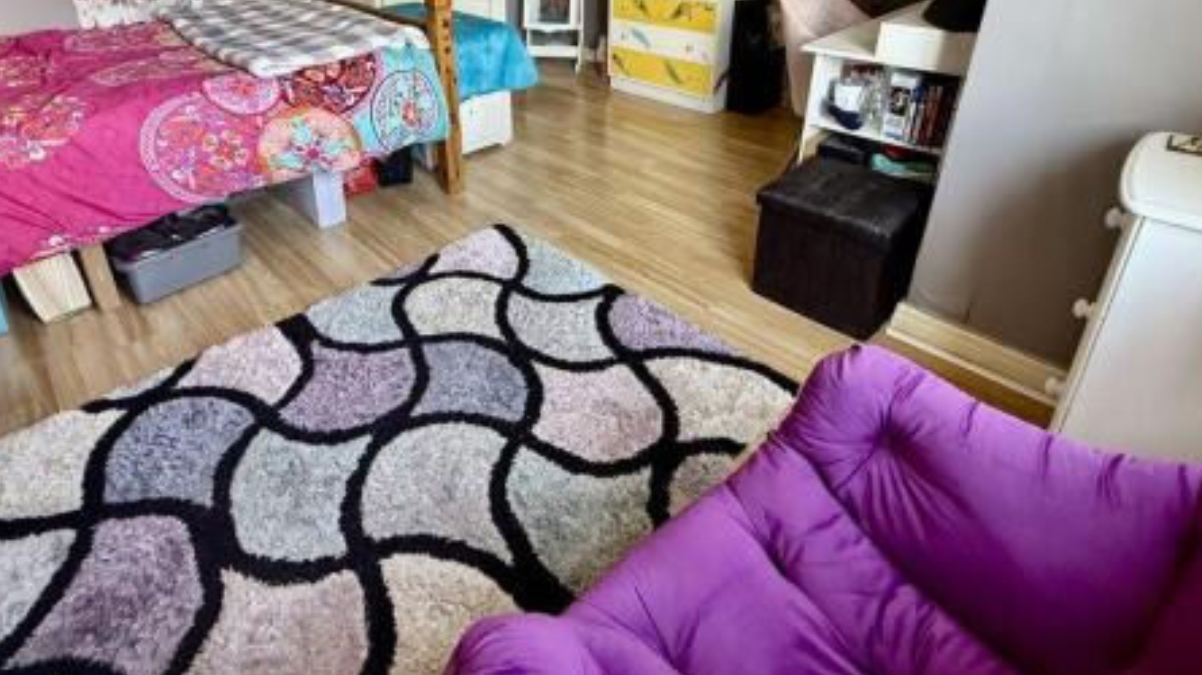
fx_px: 637
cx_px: 536
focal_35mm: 20
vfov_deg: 53.0
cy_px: 158
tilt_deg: -23.3
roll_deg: +0.4
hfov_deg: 86.3
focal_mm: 2.22
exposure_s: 1/99
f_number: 2.2
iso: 320
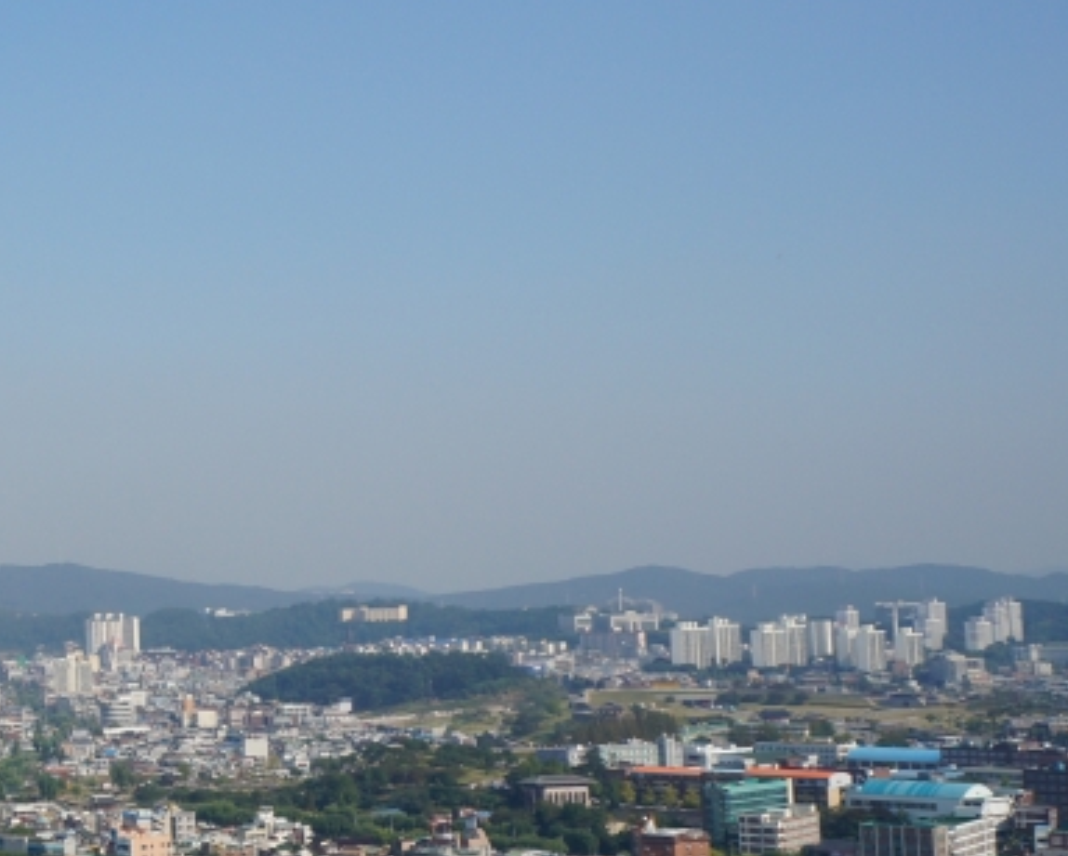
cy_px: 449
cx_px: -318
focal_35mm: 66
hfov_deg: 24.9
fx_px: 2088
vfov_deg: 23.2
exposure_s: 1/320
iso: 200
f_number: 13
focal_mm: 18
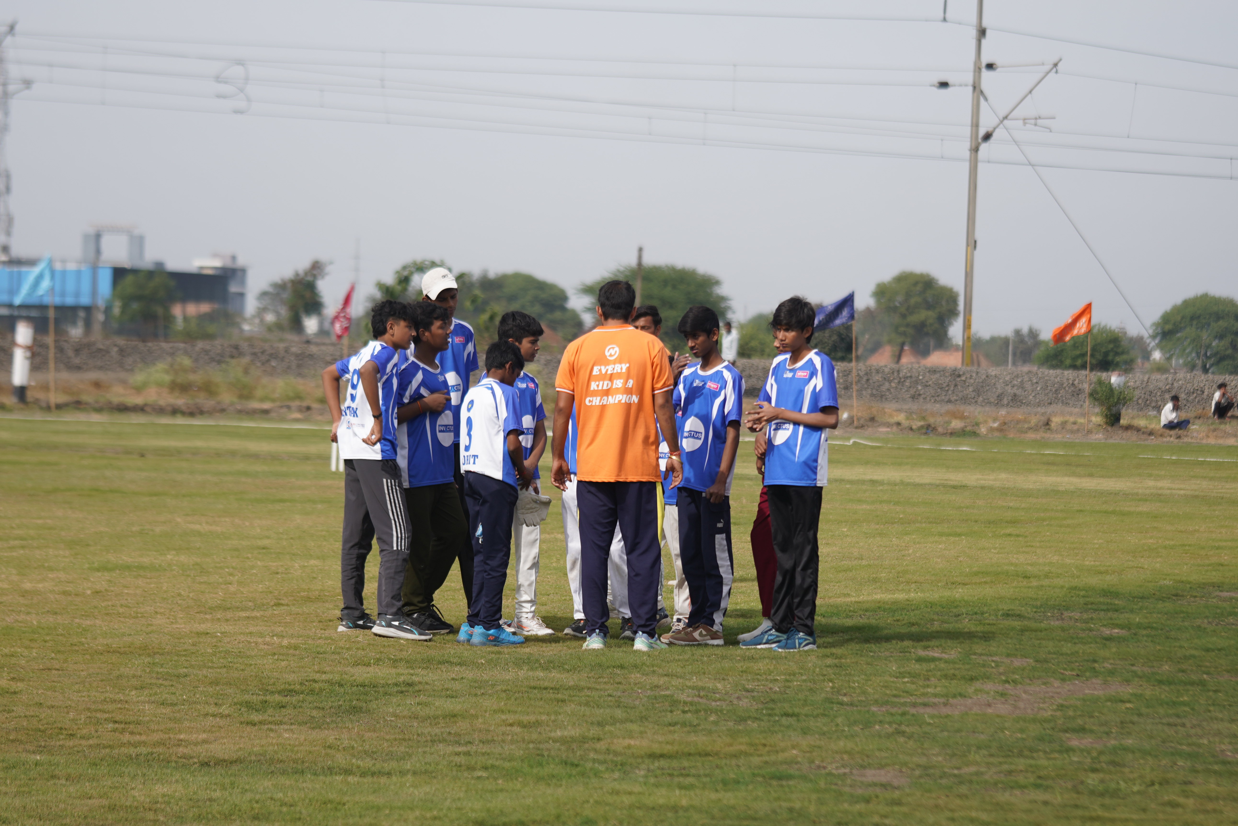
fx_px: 4643
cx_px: 619
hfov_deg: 15.2
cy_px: 413
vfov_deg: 10.2
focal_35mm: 135
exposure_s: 1/1250
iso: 100
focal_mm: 90
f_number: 3.2
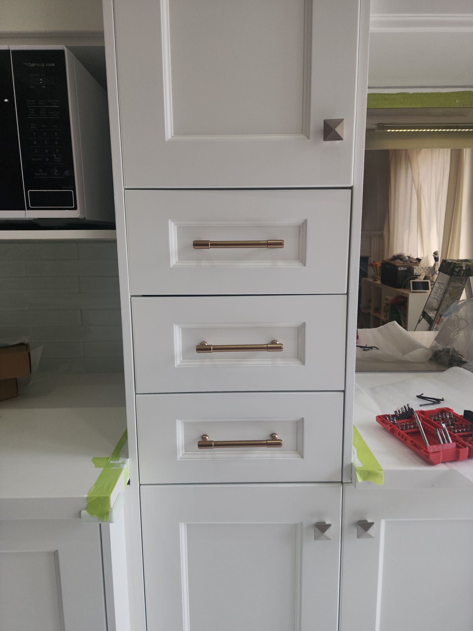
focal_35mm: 23
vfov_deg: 73.9
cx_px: 236
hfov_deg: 58.9
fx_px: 419
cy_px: 316
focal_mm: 6.4
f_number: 1.8
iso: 96
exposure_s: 1/120
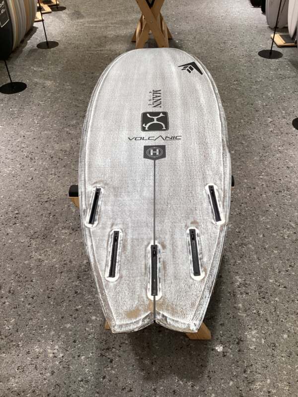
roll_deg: +0.6
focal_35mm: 31
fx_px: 356
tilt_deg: -42.4
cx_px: 149
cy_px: 198
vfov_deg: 58.4
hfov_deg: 45.4
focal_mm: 3.3
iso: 100
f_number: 2.4
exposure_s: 1/60
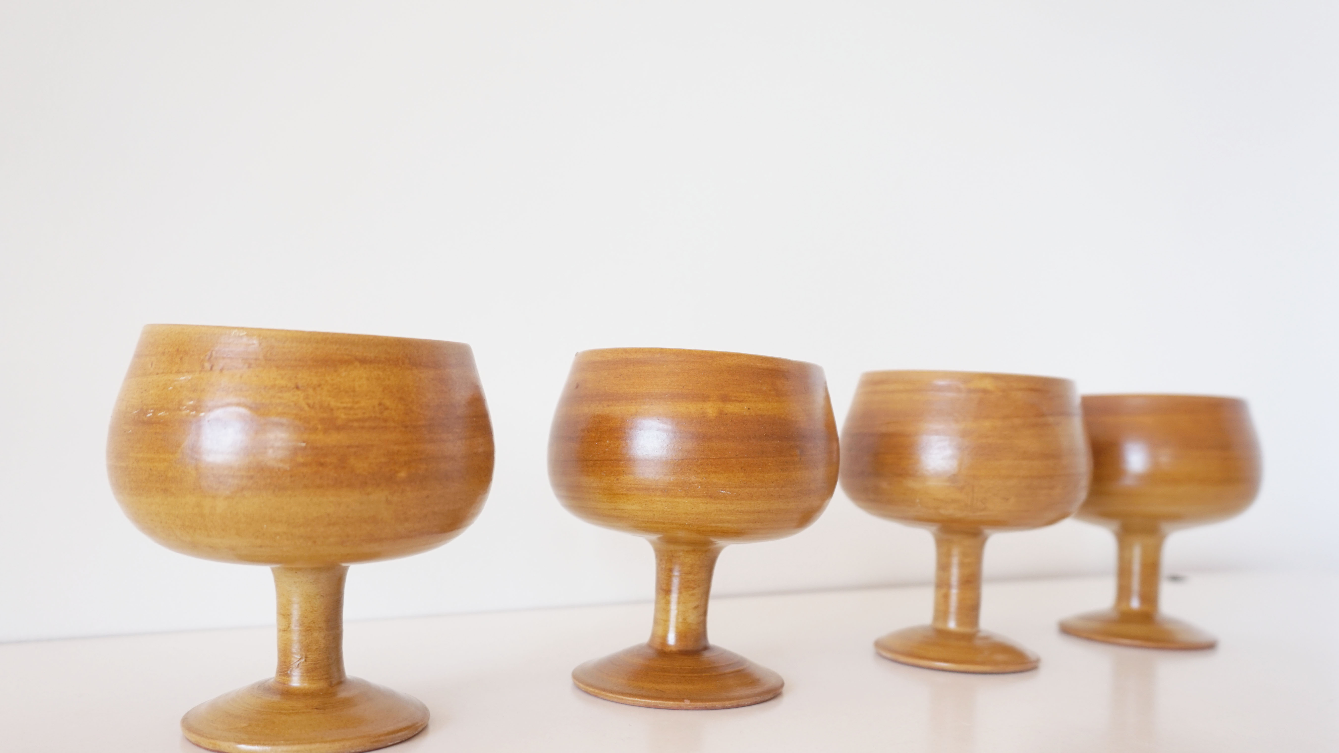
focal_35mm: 31
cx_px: 678
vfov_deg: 38.2
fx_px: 1084
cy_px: 430
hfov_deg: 63.4
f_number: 4
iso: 125
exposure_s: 1/60
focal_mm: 19
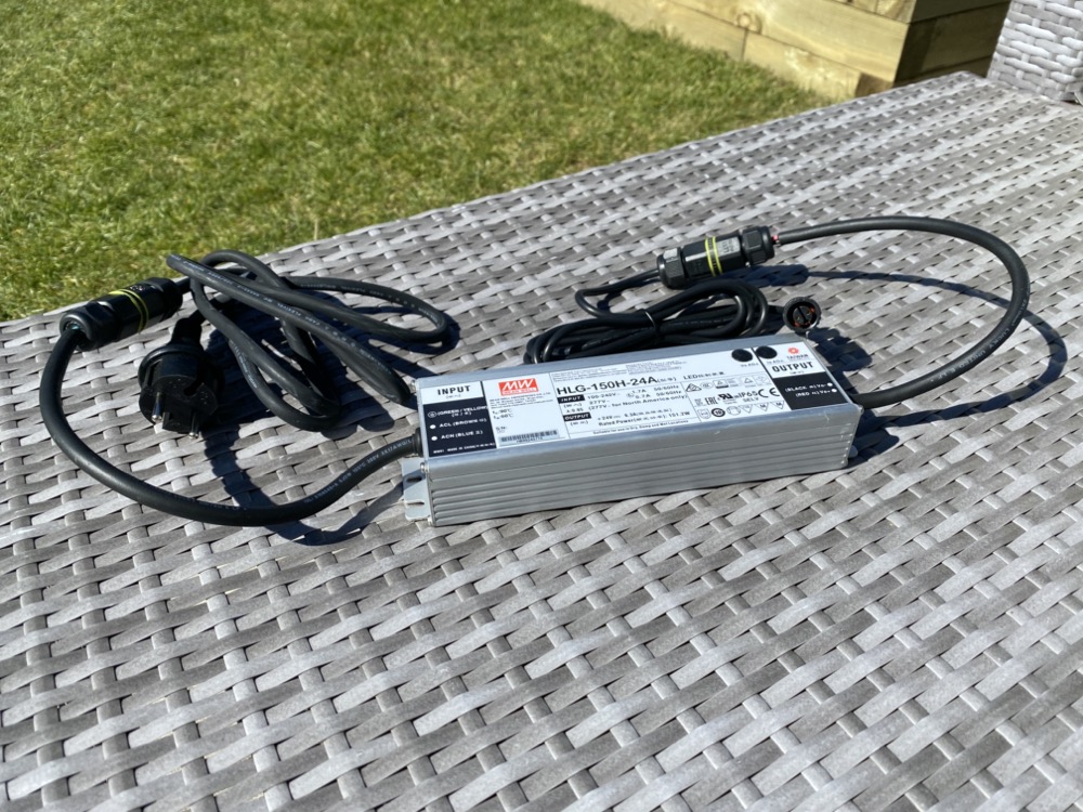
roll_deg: +0.2
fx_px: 813
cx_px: 542
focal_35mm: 26
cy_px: 406
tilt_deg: -40.2
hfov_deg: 67.3
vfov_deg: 53.1
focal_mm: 4.25
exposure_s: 1/4115
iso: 32
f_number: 1.8
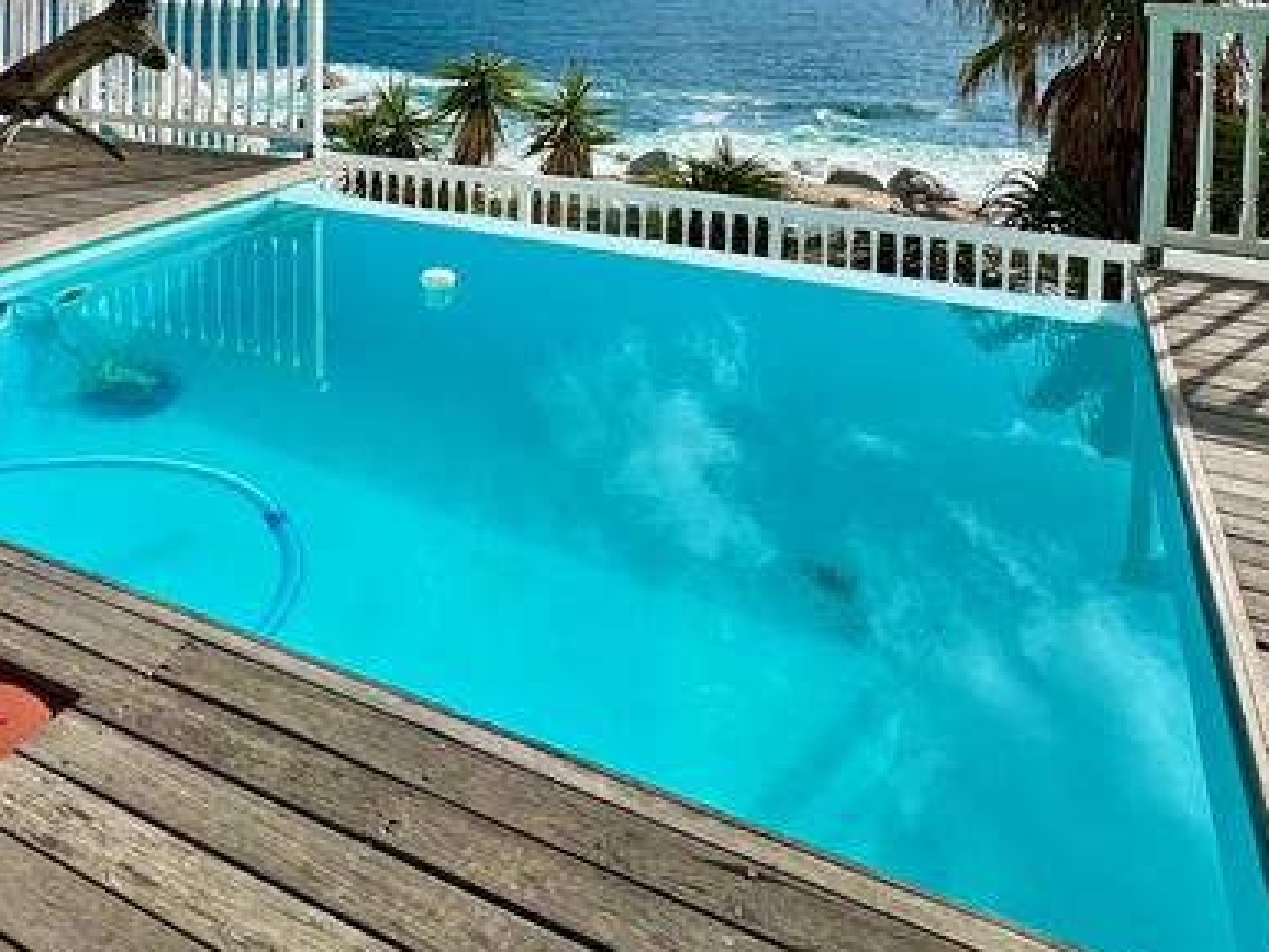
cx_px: 524
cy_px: 10
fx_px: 990
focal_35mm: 27
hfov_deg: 64.8
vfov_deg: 44.2
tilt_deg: -3.5
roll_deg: +0.3
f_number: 1.8
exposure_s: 1/2421
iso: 32
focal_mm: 1.57
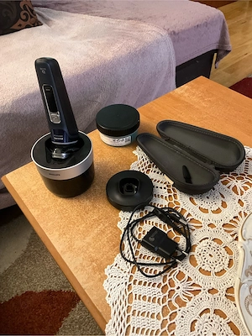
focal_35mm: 29
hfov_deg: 48.2
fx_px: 281
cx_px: 126
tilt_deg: -46.6
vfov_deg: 61.7
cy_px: 168
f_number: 1.8
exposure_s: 1/30
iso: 320
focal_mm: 3
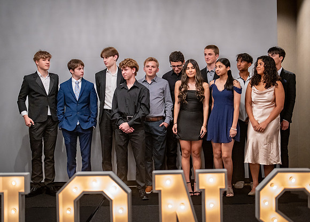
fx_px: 475
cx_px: 168
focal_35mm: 54
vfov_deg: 26.2
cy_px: 111
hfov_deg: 36.1
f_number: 1.2
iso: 1600
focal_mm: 50
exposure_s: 1/320
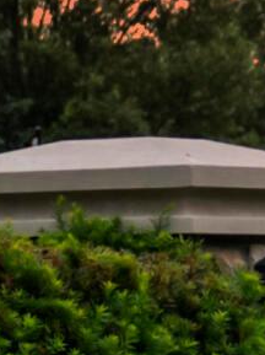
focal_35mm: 340
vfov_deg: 5.8
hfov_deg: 3.8
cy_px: 163
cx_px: -1169
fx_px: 3478
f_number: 2.8
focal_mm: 34
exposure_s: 1/125
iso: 250
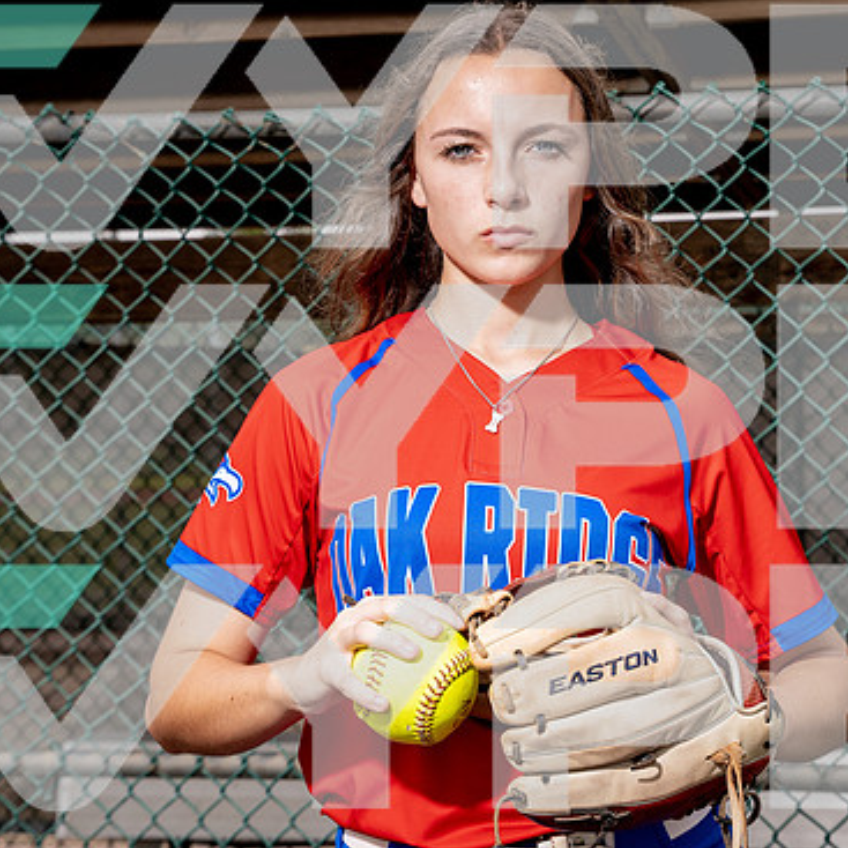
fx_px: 2494
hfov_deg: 19.3
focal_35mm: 90
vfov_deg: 19.3
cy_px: 408
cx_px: 455
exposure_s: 1/250
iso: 100
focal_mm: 67
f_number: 8
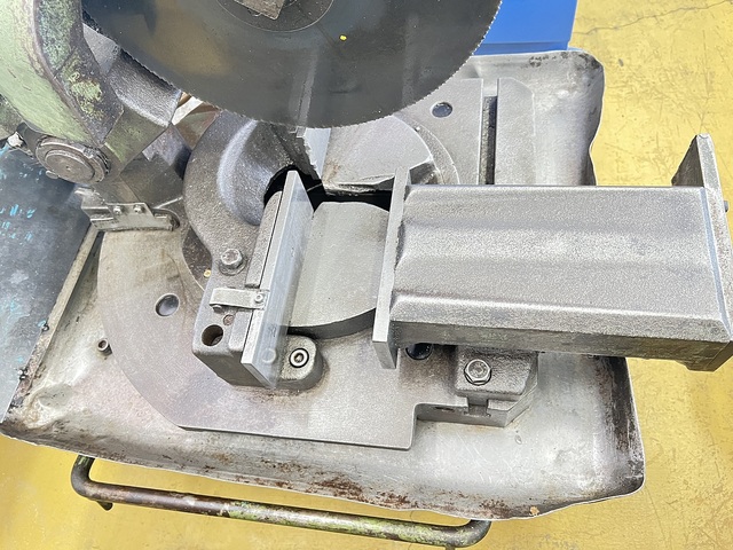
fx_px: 551
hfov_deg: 67.3
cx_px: 366
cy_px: 275
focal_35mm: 26
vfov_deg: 53.1
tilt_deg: -61.3
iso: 500
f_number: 1.5
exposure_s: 1/55
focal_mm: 5.7
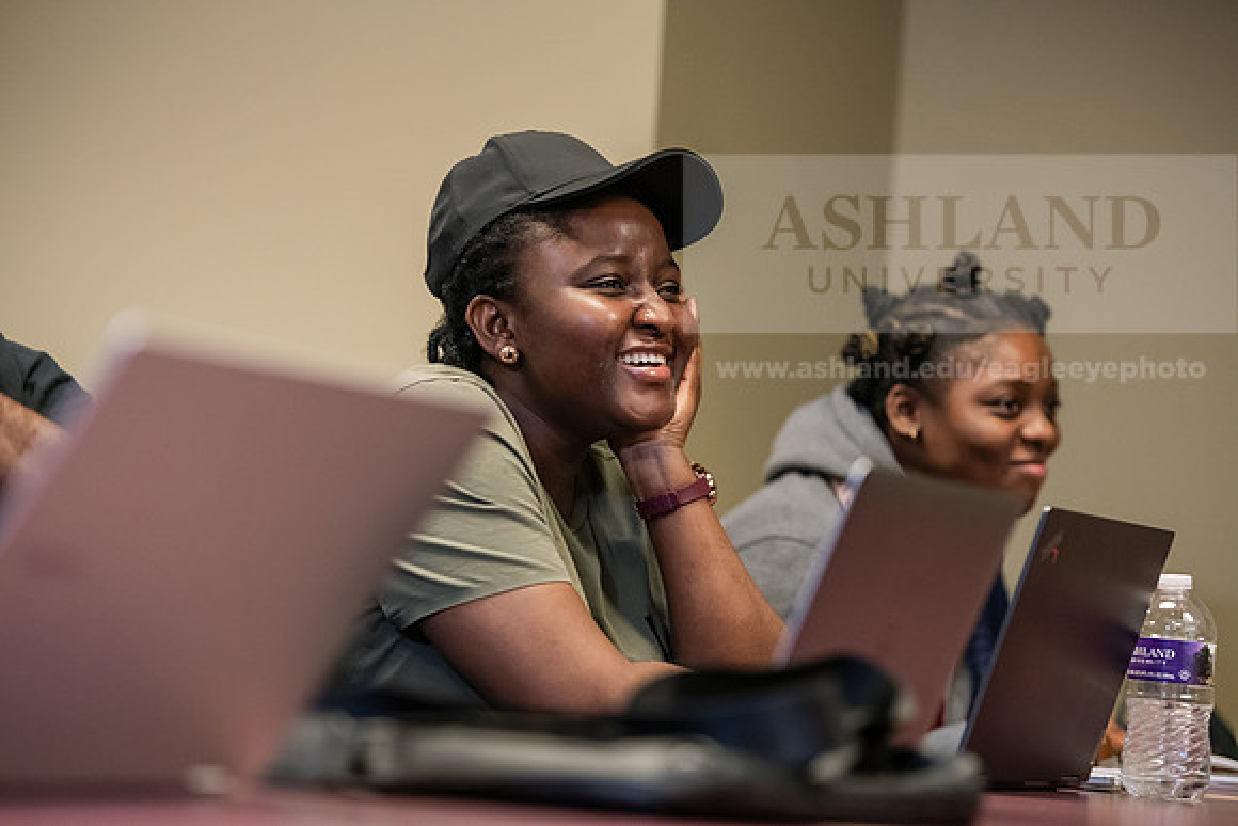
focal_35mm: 116
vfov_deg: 11.8
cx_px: 619
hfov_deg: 17.6
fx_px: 3990
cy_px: 413
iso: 2500
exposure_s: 1/200
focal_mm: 116
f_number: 3.2
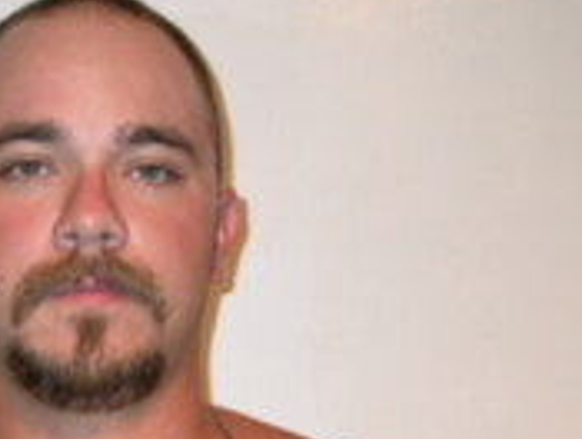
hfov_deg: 16.5
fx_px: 1988
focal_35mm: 118
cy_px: 407
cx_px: 118
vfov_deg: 12.5
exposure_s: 1/60.3
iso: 100
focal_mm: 12.6
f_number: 3.1
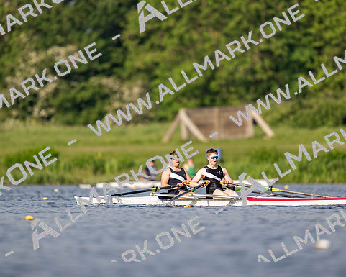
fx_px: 6955
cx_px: 177
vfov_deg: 2.3
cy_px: 138
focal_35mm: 679
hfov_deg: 2.8
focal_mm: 600
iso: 250
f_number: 4
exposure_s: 1/2500
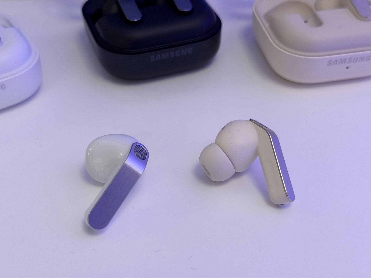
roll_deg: +0.8
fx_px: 514
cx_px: 186
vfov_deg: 30.3
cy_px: 139
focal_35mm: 48
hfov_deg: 39.7
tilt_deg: -42.7
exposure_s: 1/100
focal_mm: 6.76
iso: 80
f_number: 1.78
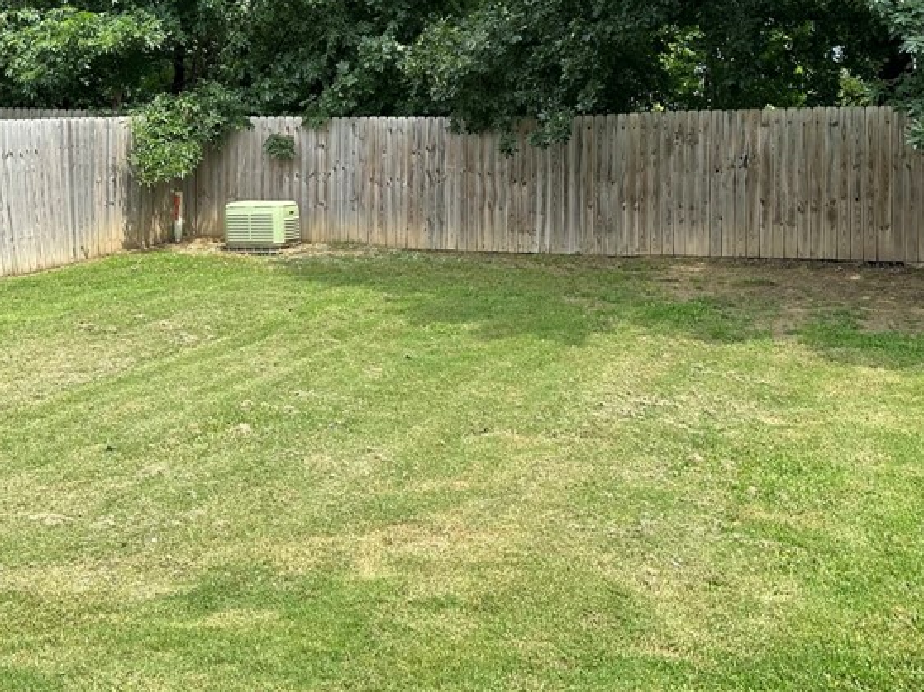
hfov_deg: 42.9
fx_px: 1174
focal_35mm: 44
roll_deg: -1.0
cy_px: 198
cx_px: 435
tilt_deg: -2.2
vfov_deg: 32.4
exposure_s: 1/1304
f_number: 1.78
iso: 80
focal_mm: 6.86
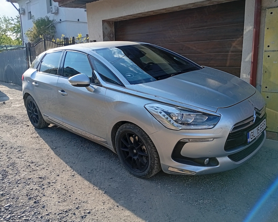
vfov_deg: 50.0
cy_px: 109
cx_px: 149
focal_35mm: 29
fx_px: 239
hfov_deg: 60.4
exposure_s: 1/187
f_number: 1.8
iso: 50
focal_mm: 3.98
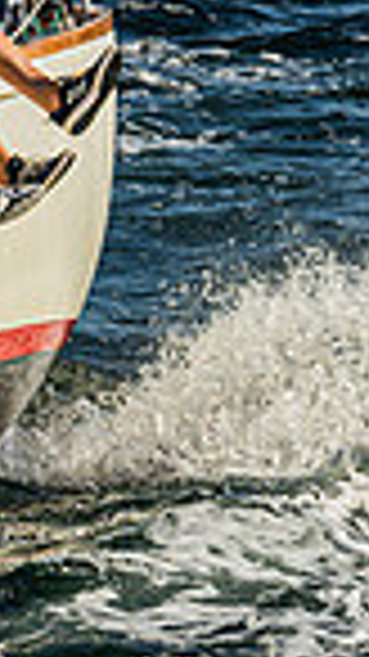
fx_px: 7453
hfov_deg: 2.8
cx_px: -826
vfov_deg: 5.0
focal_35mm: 428
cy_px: -269
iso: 100
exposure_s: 1/1000
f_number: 6.3
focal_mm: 89
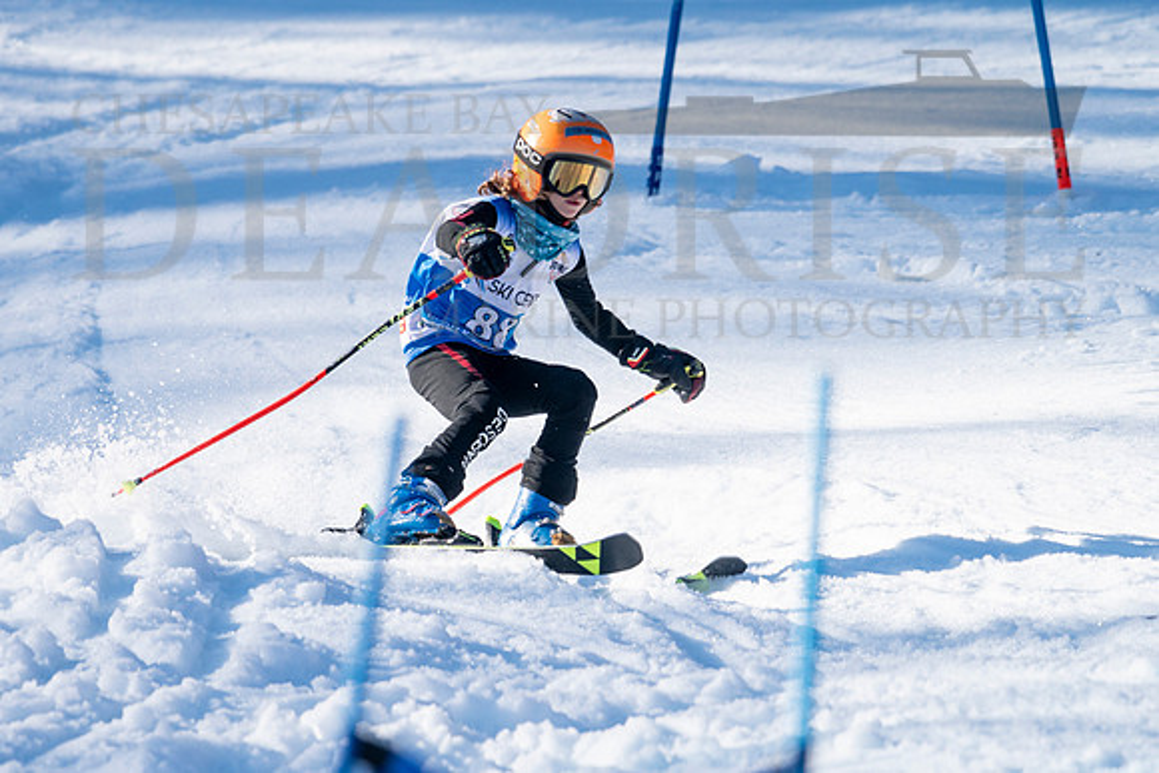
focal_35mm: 740
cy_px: 380
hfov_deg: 2.8
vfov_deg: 1.9
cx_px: 513
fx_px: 23839
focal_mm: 560
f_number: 8
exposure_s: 1/2000
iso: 640
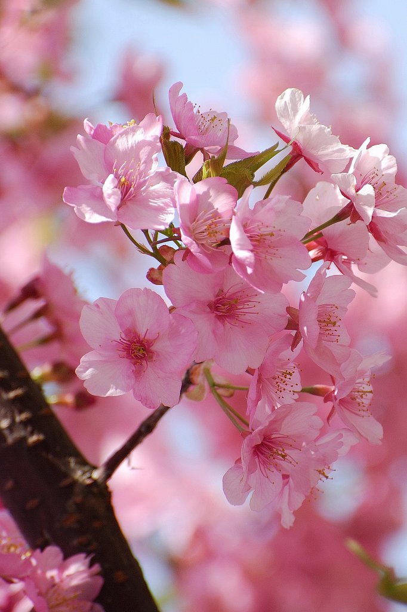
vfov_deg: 4.6
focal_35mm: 450
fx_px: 7636
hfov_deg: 3.1
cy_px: 306
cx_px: 204
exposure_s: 1/320
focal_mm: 300
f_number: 5.6
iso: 200
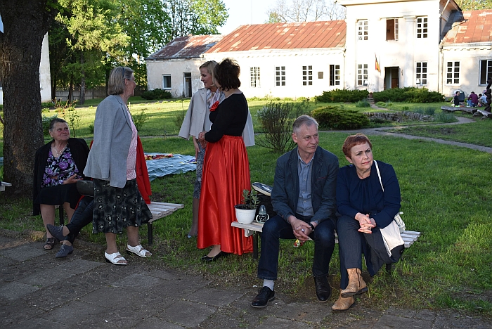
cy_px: 164
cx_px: 246
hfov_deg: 49.5
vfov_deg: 34.3
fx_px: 533
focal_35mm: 39
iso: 125
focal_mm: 26
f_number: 5.6
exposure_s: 1/125
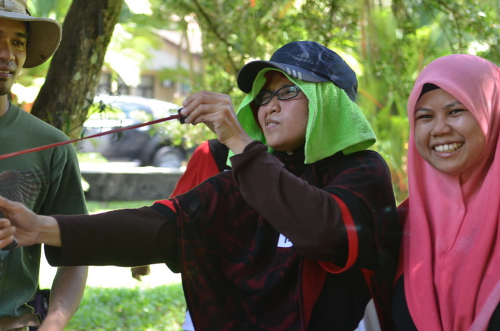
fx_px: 1283
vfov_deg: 14.7
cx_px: 254
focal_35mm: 93
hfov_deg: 22.1
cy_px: 166
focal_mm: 55
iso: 250
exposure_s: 1/60
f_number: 4
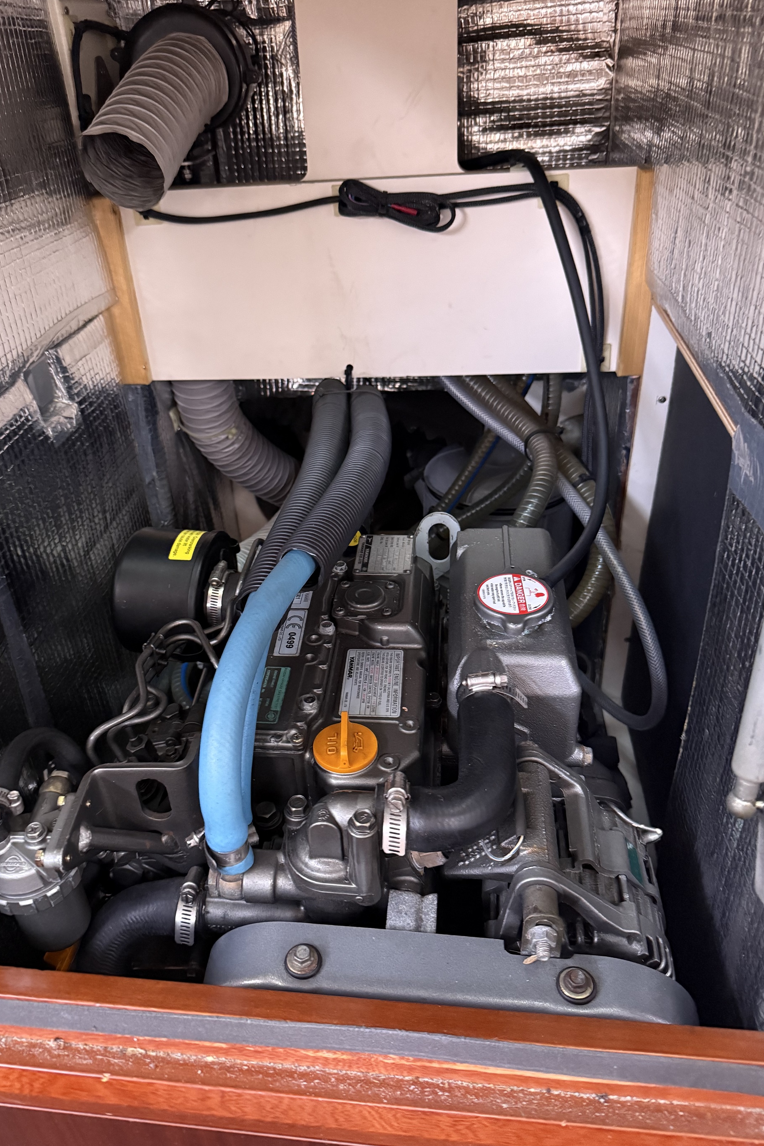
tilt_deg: -32.0
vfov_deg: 69.4
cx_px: 349
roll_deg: +5.1
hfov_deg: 49.5
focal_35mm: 26
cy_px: 571
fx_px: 828
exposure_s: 1/40
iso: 1000
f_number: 1.78
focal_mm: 6.76
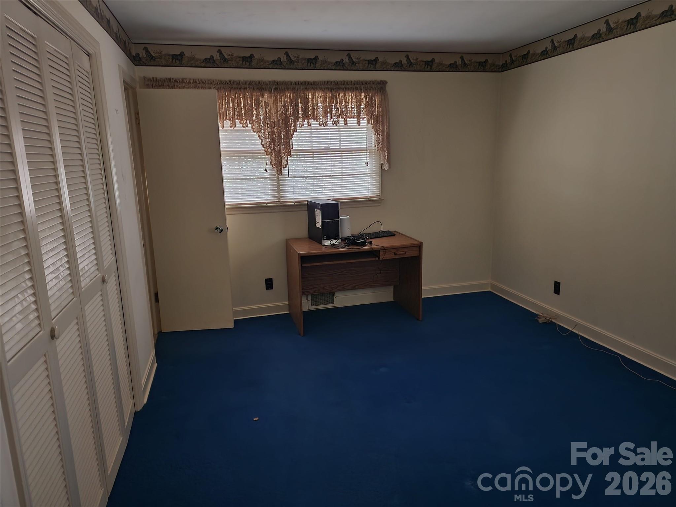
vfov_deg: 58.9
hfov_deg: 73.9
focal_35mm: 23
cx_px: 338
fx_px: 449
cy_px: 254
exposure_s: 1/9.99
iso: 320
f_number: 1.8
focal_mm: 6.4
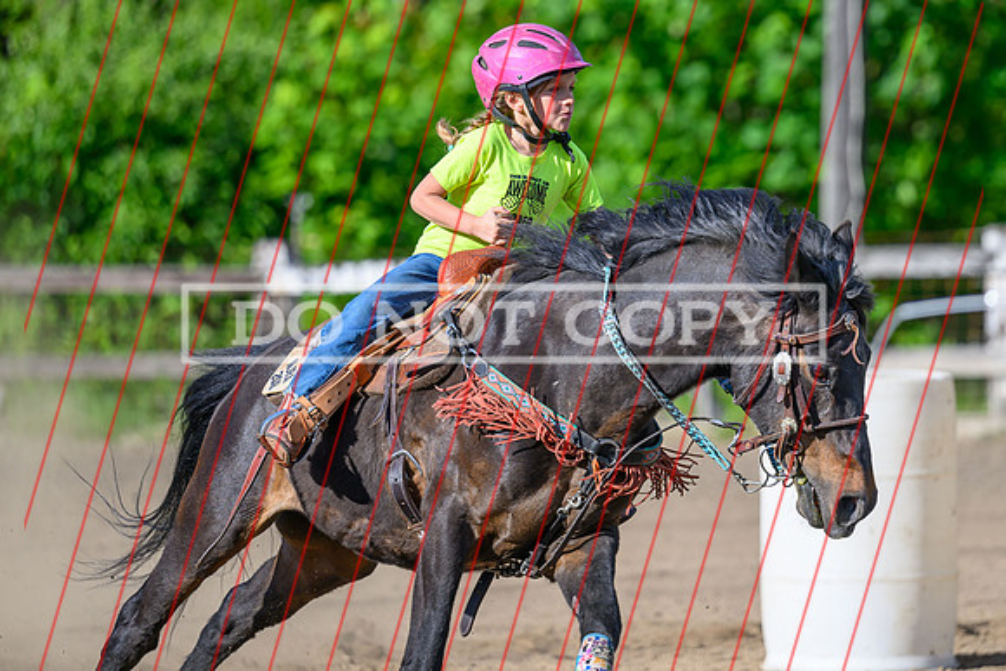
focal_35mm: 228
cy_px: 228
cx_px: 584
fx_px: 6386
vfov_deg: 6.0
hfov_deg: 9.0
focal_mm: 170
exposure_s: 1/2500
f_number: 2.8
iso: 200
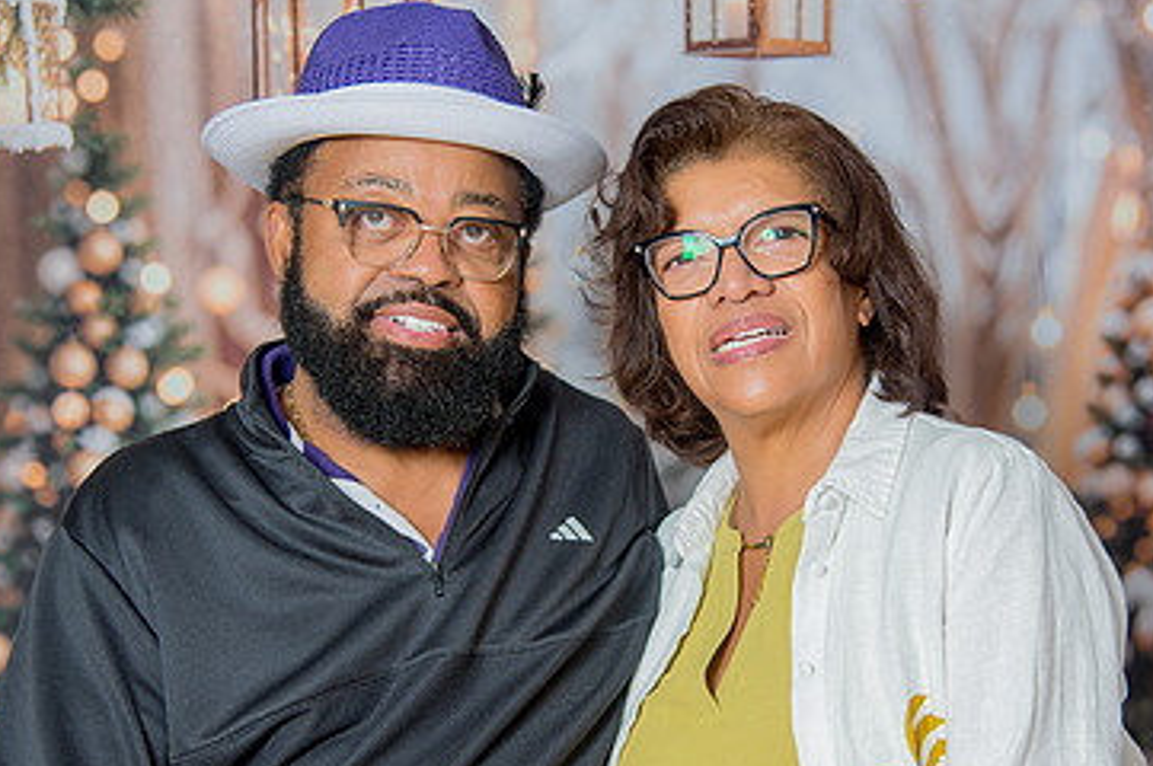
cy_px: 463
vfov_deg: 15.7
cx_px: 632
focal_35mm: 87
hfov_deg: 23.4
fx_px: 2784
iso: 100
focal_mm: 52
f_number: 4
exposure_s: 1/200
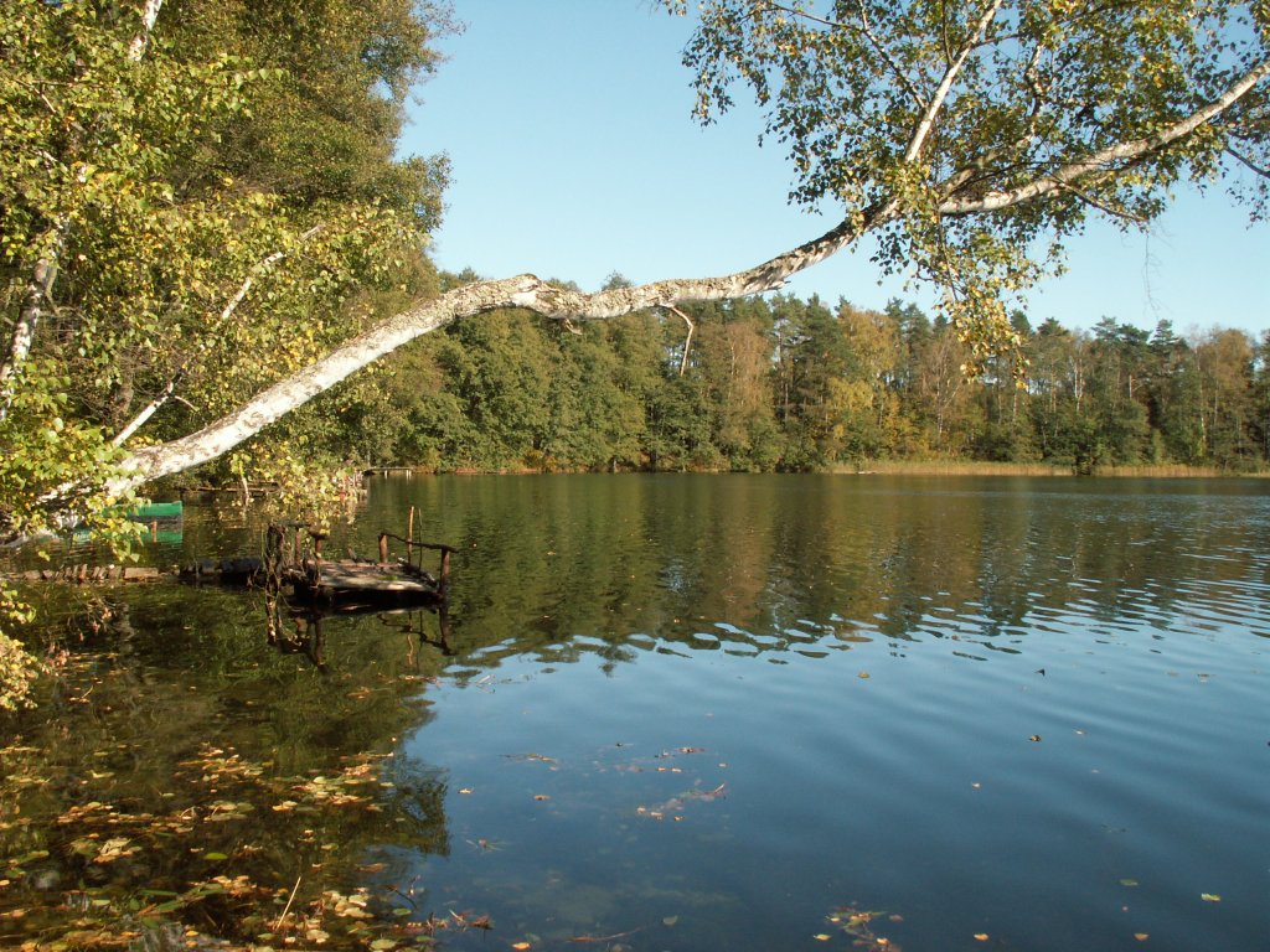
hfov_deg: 52.6
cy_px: 476
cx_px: 635
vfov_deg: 40.7
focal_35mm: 35
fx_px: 1284
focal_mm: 5.86
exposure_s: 1/160
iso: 50
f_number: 5.6
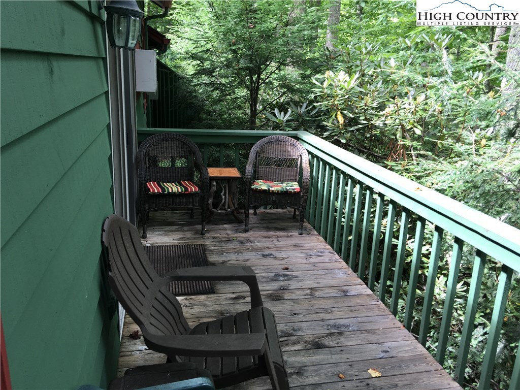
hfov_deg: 61.7
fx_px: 436
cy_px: 195
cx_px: 260
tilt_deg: -16.0
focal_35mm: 29
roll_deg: -2.8
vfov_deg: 48.2
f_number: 2.2
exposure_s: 1/60
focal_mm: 4.15
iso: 32
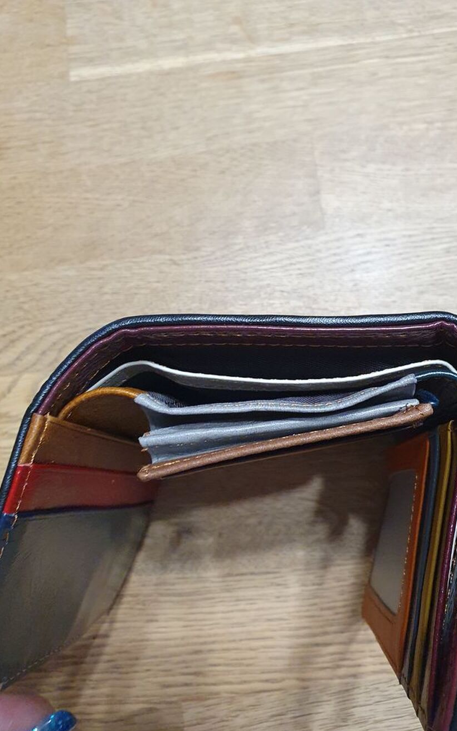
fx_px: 558
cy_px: 370
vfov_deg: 66.5
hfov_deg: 44.4
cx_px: 269
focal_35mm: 28
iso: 500
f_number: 2.4
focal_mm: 4.32
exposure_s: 1/50
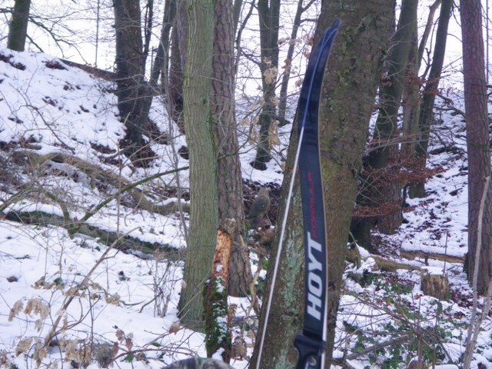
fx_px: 1336
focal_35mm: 94
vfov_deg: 15.7
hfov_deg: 20.9
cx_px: 246
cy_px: 184
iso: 250
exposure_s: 1/125
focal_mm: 16.7
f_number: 5
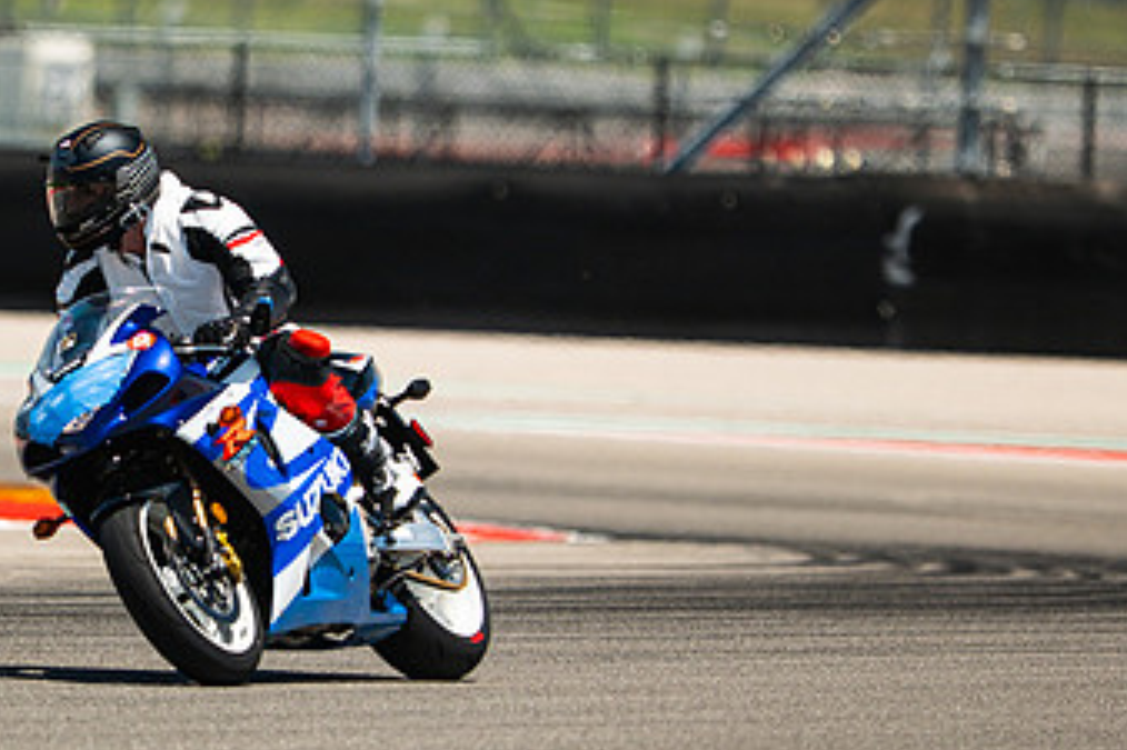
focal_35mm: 721
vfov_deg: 1.9
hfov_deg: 2.9
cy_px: 422
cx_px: 430
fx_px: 22559
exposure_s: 1/2000
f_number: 2.8
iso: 320
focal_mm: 280
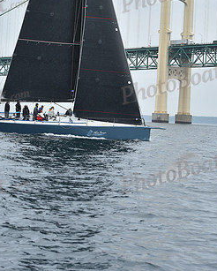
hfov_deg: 12.4
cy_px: 49
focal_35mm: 124
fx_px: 994
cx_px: 75
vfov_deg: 15.4
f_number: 5.6
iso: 250
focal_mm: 70
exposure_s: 1/800
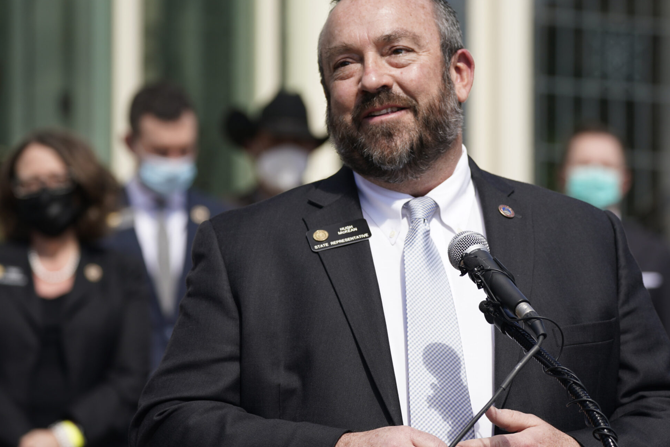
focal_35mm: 237
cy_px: 211
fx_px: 4410
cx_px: 384
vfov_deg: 5.8
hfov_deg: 8.7
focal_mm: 179
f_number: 5.6
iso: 200
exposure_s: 1/640
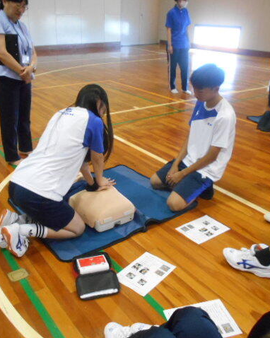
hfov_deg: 43.3
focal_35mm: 34
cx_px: 128
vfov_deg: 52.9
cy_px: 169
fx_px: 340
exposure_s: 1/60
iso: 800
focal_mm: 4.6
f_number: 3.2
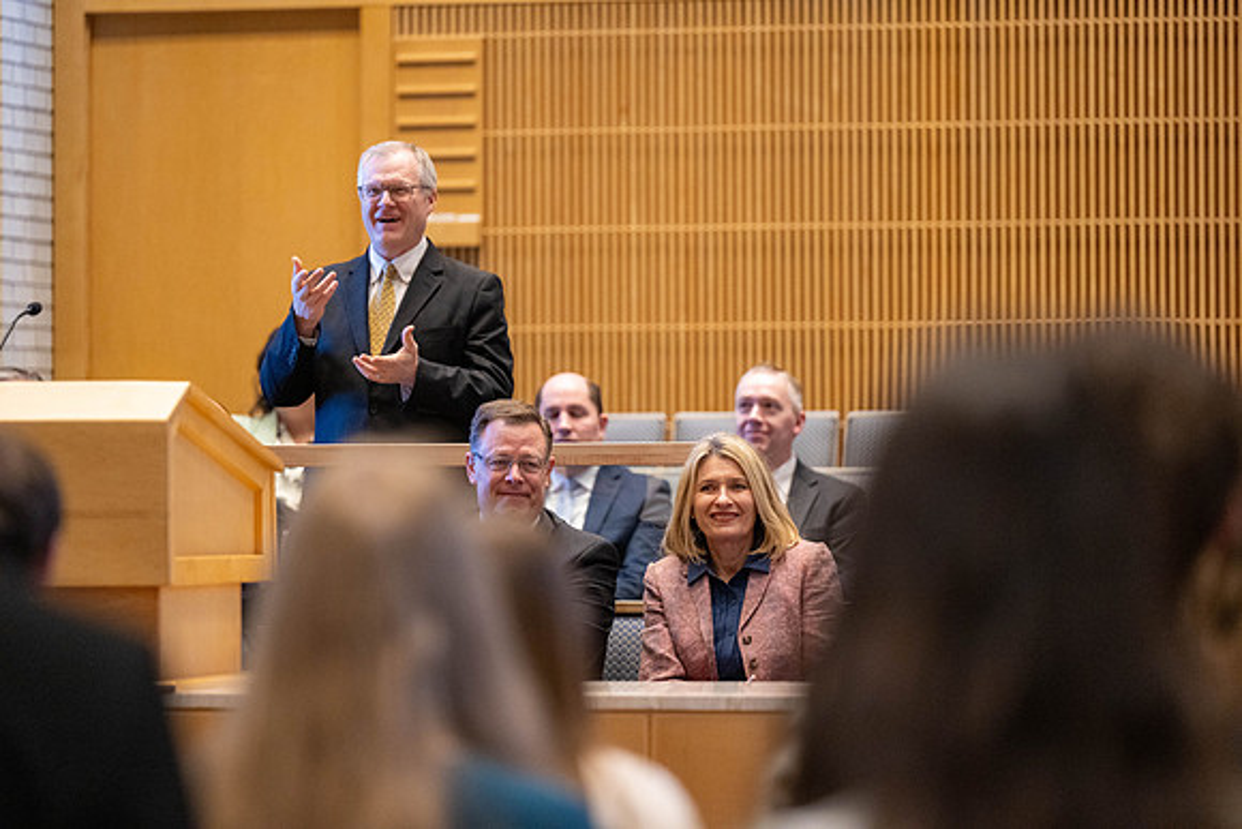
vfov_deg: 7.6
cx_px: 621
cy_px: 414
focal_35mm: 180
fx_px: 6211
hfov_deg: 11.4
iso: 3200
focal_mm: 180
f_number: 2.8
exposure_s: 1/320
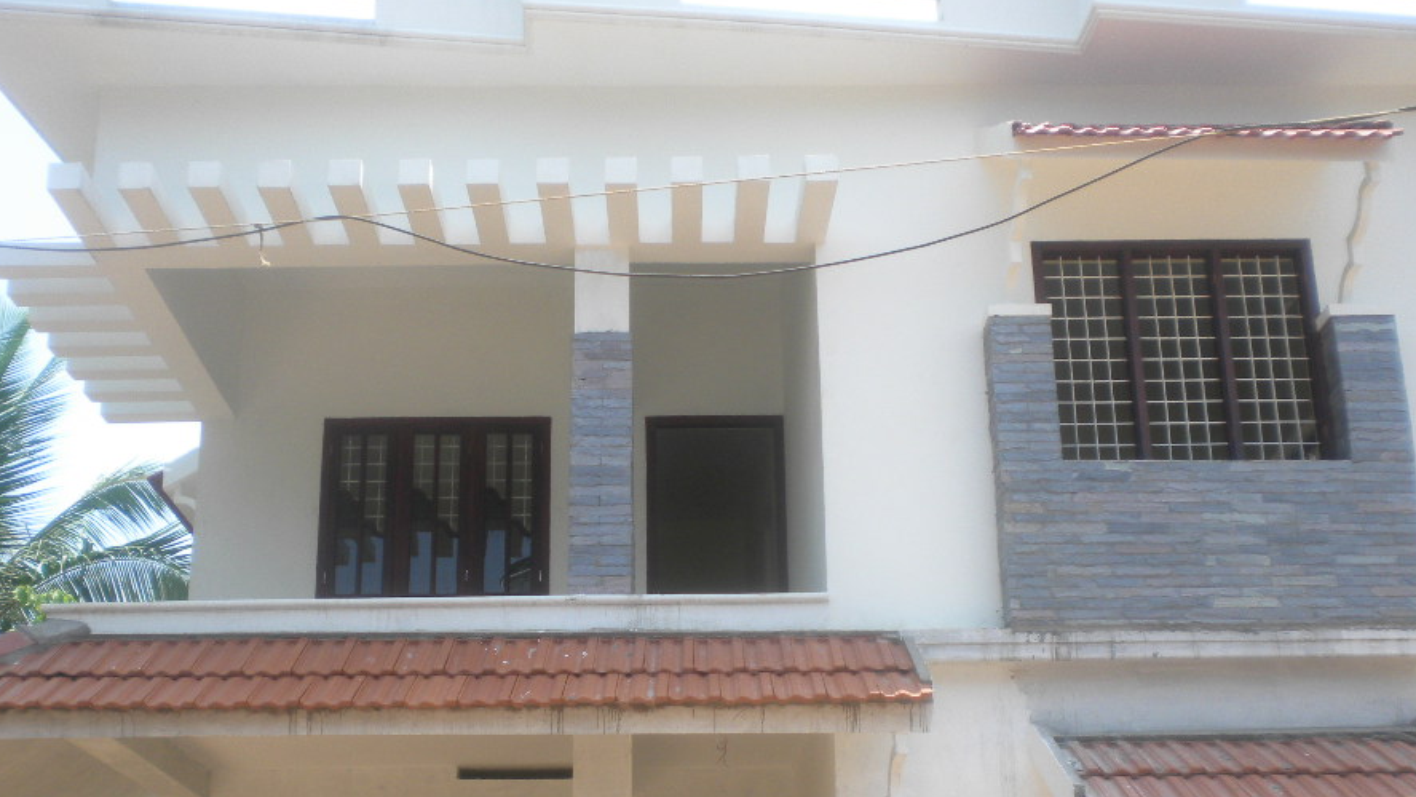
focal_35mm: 44
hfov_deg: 46.4
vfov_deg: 26.7
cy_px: 607
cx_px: 690
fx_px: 1652
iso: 113
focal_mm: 6.3
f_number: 4.6
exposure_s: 1/322
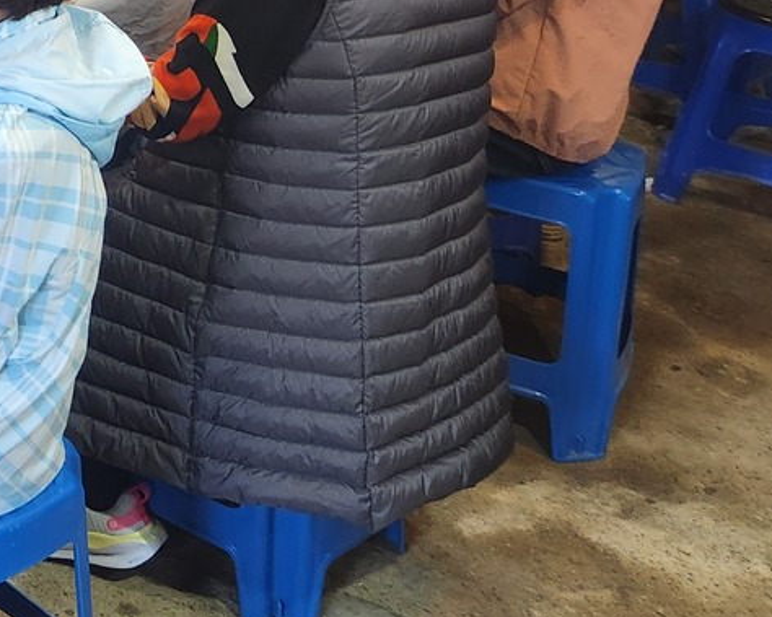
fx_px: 1622
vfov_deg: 20.2
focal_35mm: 71
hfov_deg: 21.9
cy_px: -126
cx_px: -406
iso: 400
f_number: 1.8
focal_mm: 5.4
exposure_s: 1/120
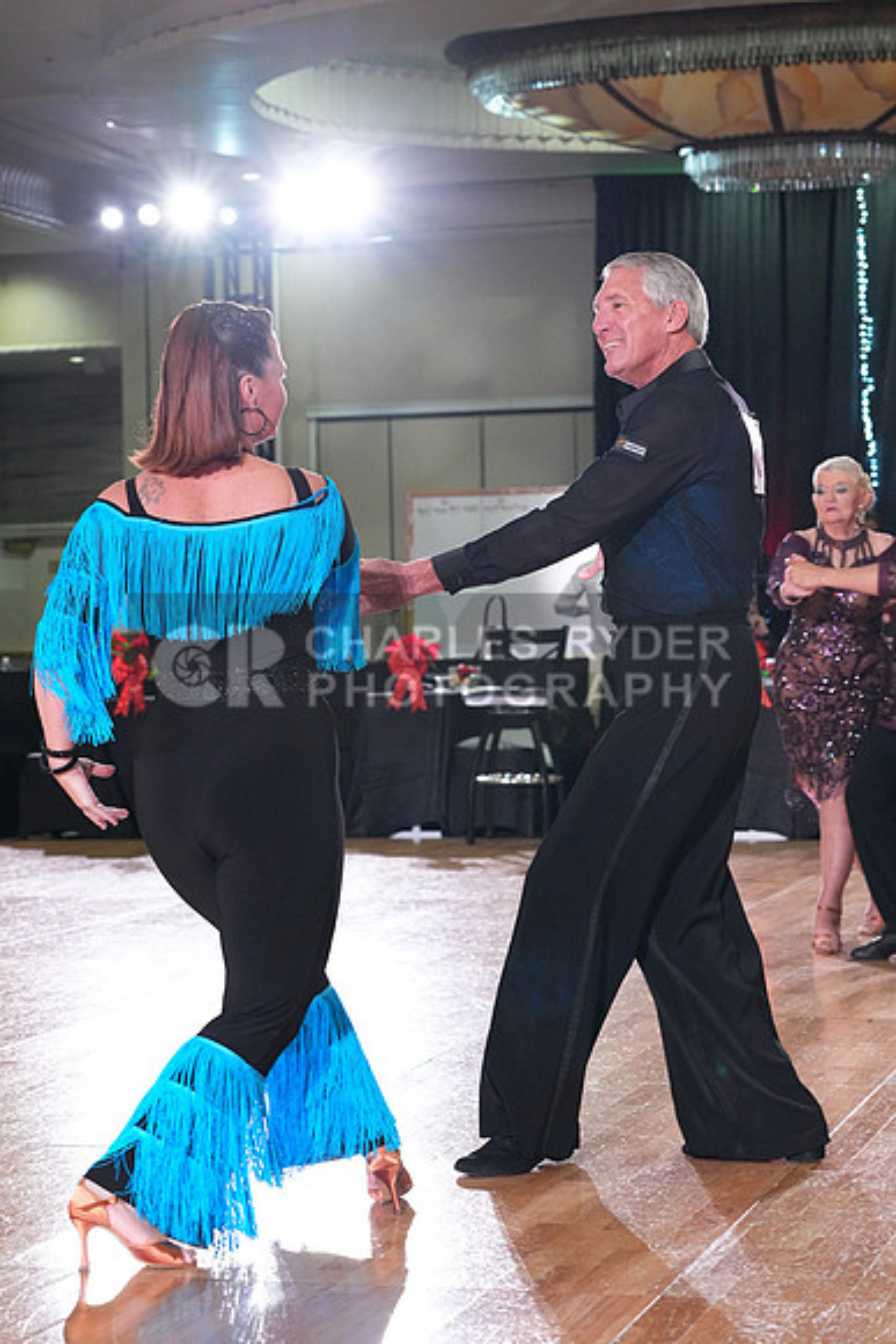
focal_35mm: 77
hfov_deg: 17.7
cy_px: 672
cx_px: 448
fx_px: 2873
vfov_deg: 26.3
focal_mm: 77
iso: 5000
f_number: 5.6
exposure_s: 1/320
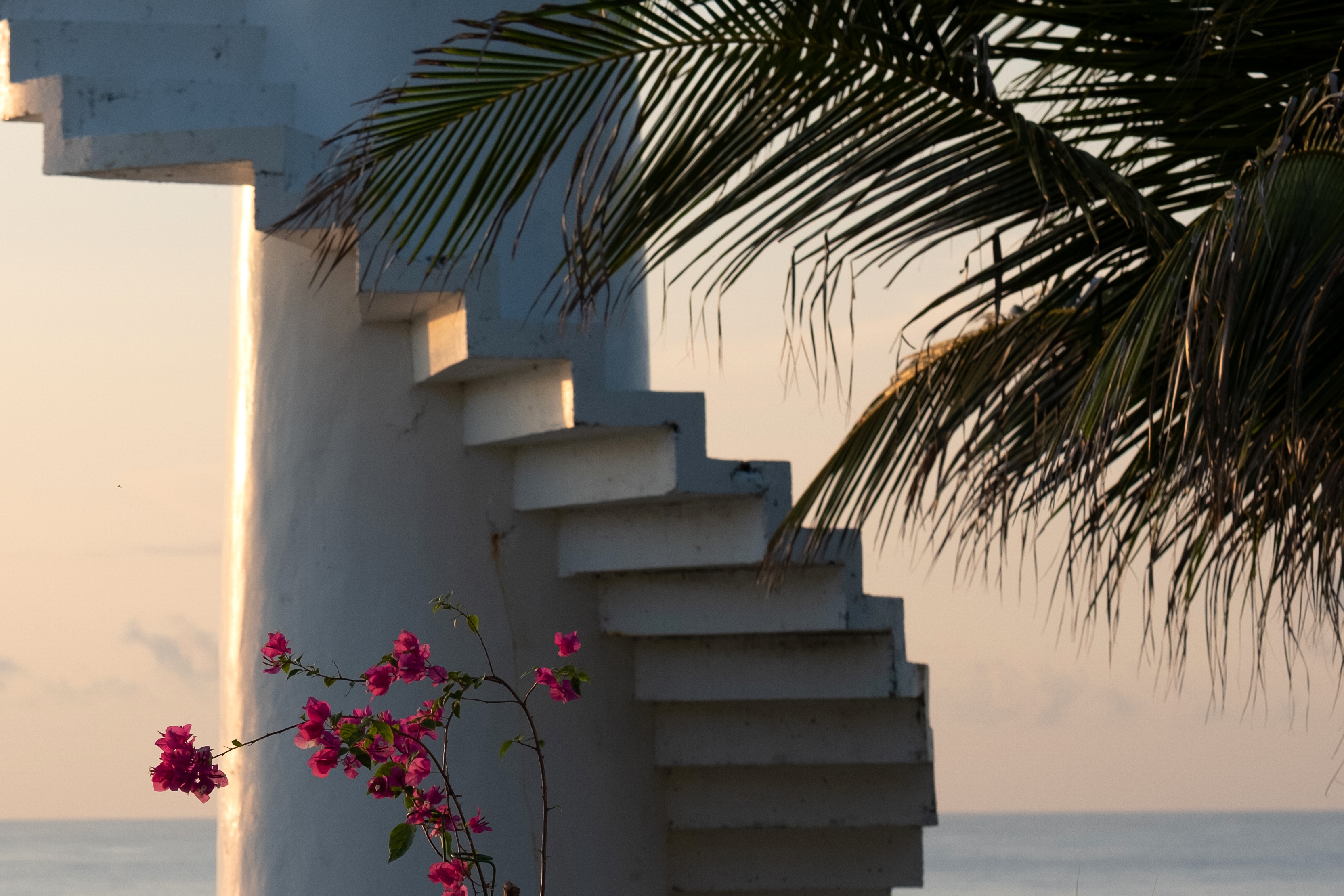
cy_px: 1028
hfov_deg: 10.4
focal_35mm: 195
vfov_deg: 7.0
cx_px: -46
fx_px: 7279
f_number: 4.5
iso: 250
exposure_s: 1/800
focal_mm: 56
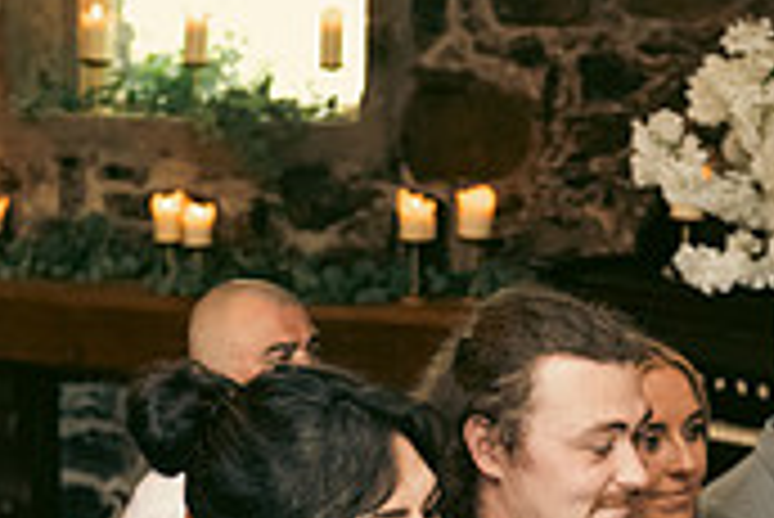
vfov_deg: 10.5
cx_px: 292
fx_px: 2754
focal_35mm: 128
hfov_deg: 16.0
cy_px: 705
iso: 1250
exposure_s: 1/160
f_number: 3.5
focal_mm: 38
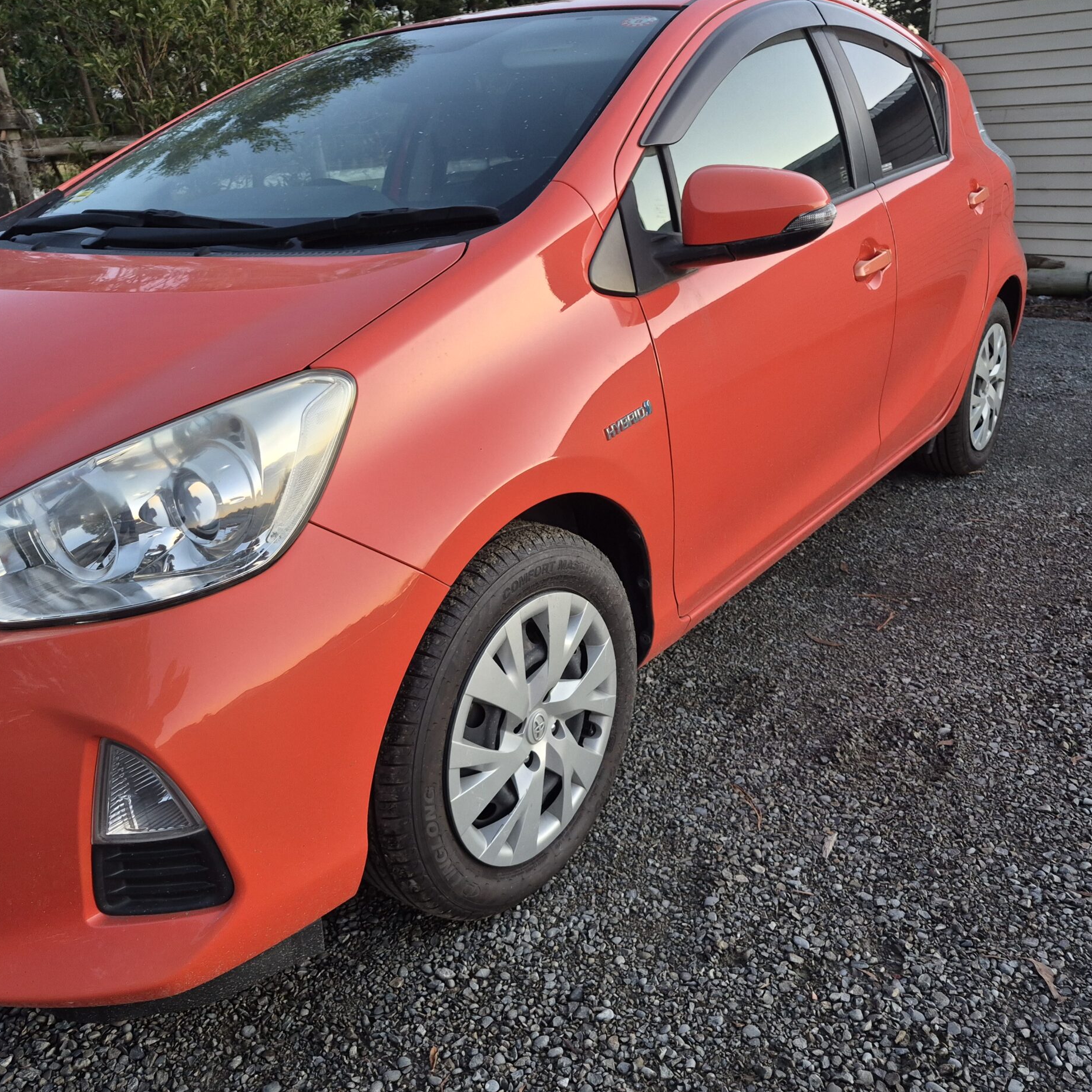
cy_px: 543
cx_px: 567
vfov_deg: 57.3
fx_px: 999
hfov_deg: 57.3
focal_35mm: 28
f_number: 1.8
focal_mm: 5.4
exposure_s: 1/100
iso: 200
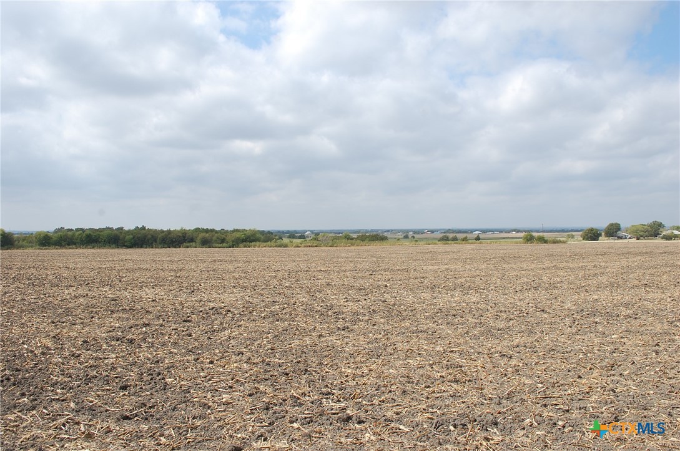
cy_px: 226
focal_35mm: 27
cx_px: 340
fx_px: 509
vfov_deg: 47.8
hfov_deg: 67.5
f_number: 10
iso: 200
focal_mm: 18
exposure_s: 1/320
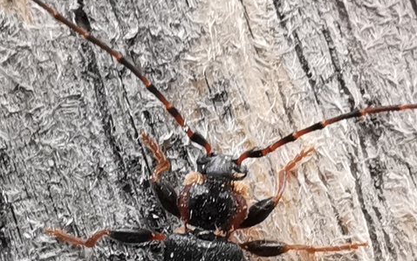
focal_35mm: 115
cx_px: 208
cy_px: 269
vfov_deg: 11.3
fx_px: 1307
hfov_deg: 18.1
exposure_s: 1/100
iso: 64
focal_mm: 2.26
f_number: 2.2
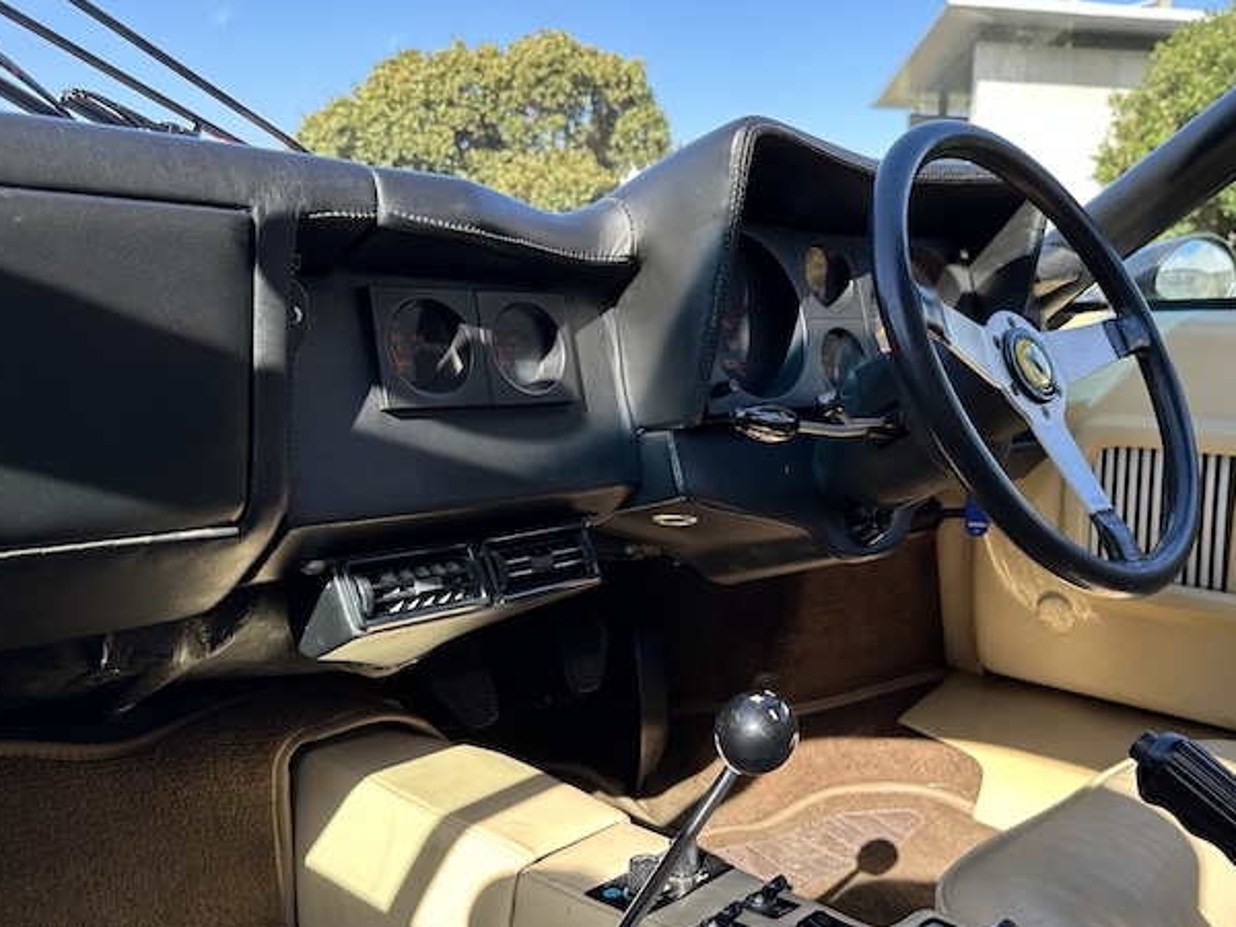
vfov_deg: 44.1
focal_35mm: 32
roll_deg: -2.4
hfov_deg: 55.8
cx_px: 812
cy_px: 519
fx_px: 1143
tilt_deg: -10.9
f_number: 1.78
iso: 80
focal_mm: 6.86
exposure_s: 1/604
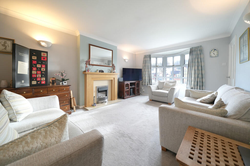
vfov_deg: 90.0
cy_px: 83
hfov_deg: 112.6
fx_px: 83
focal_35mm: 12
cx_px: 125
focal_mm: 12
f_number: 4
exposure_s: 1/30
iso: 640
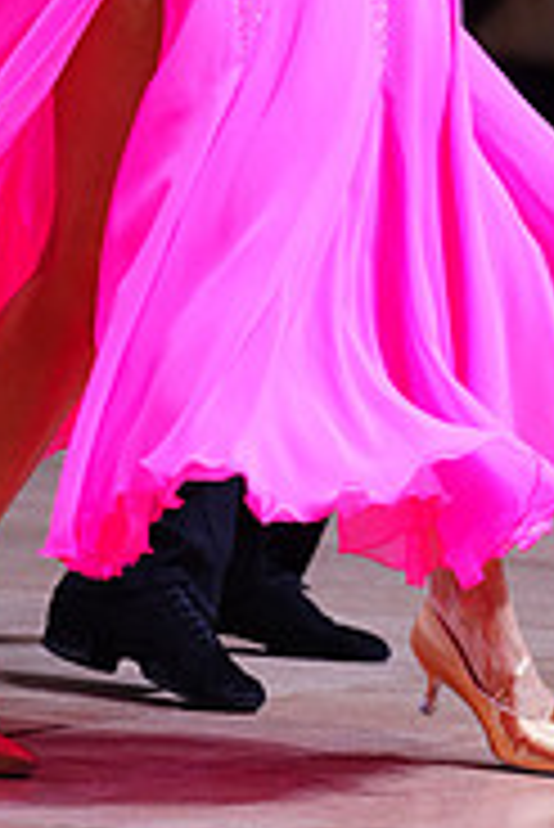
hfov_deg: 3.2
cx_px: 520
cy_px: -198
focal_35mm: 426
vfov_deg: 4.8
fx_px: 9814
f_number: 2.8
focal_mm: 135
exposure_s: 1/500
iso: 640
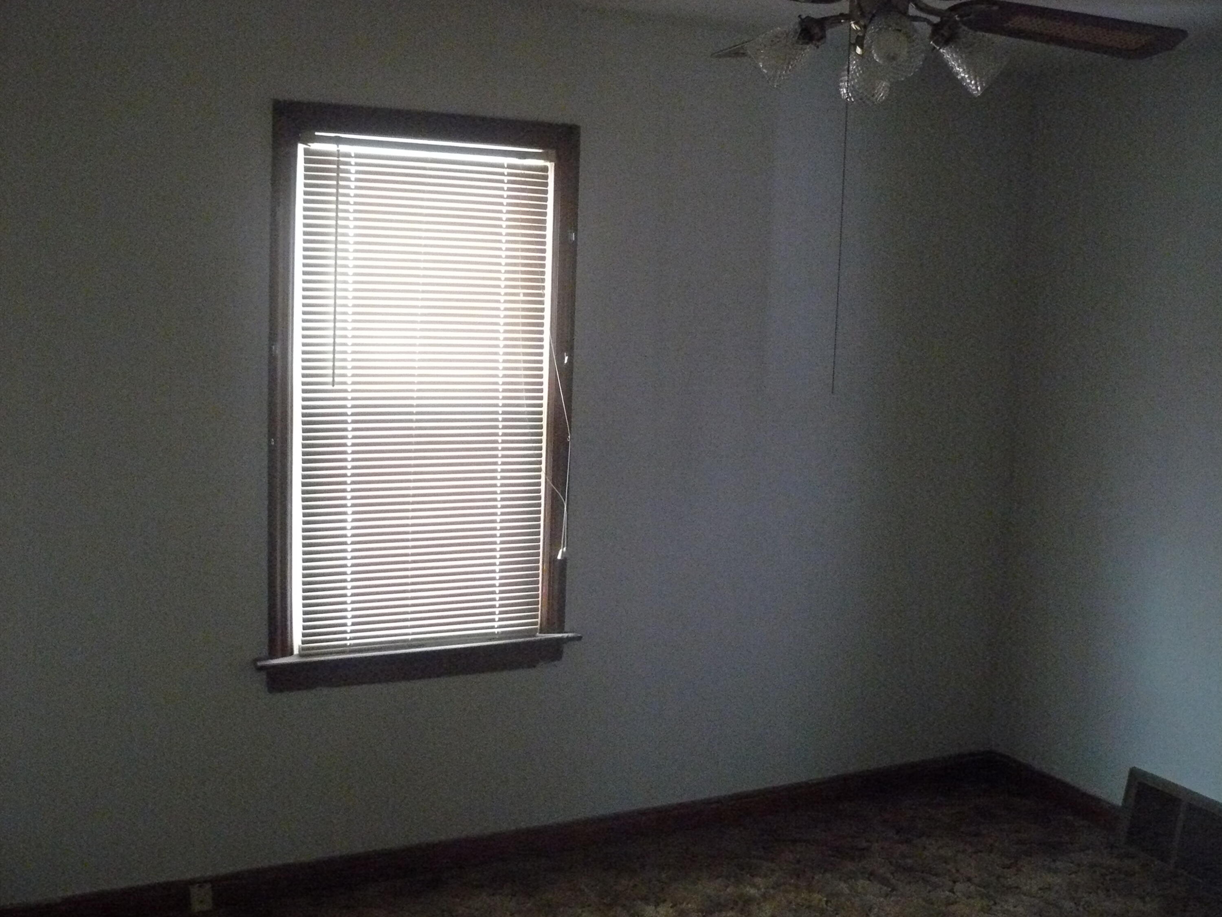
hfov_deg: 51.4
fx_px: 1271
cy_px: 458
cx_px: 611
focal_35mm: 36
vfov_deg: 39.7
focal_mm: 6
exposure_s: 1/25
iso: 800
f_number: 2.8
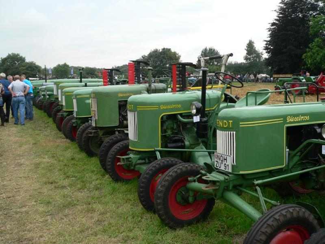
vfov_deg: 39.7
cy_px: 122
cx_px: 162
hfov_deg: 51.4
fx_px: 338
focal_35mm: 36
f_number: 2.8
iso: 100
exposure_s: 1/500
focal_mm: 6
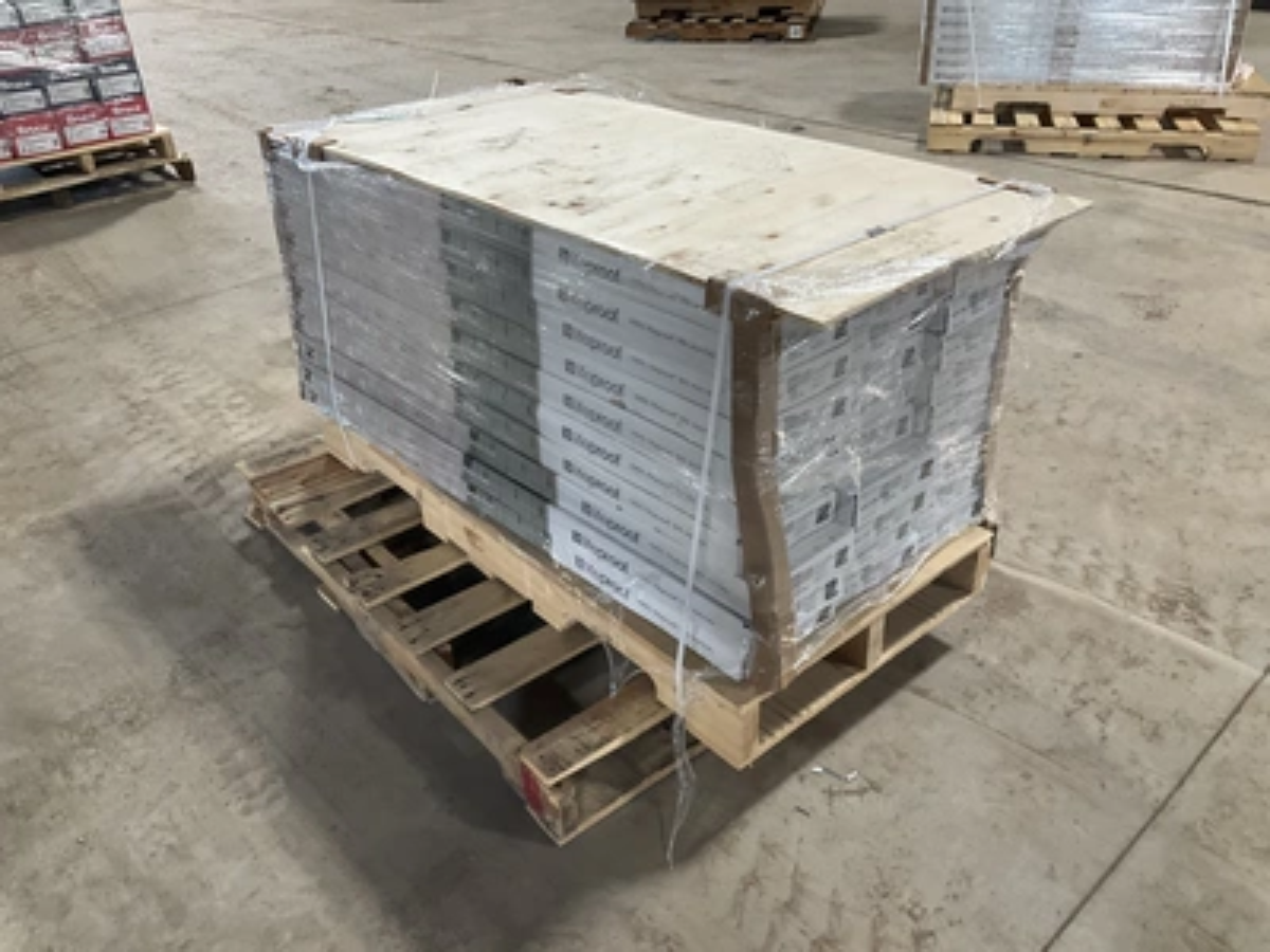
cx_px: 635
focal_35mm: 29
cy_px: 476
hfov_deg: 61.7
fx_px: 1064
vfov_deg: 48.2
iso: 100
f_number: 1.8
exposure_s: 1/60
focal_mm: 3
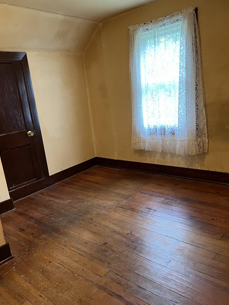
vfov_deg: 63.4
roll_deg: +6.6
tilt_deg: -15.6
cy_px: 157
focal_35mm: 28
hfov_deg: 49.7
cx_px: 107
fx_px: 247
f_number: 1.5
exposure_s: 1/60
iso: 200
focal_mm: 5.7
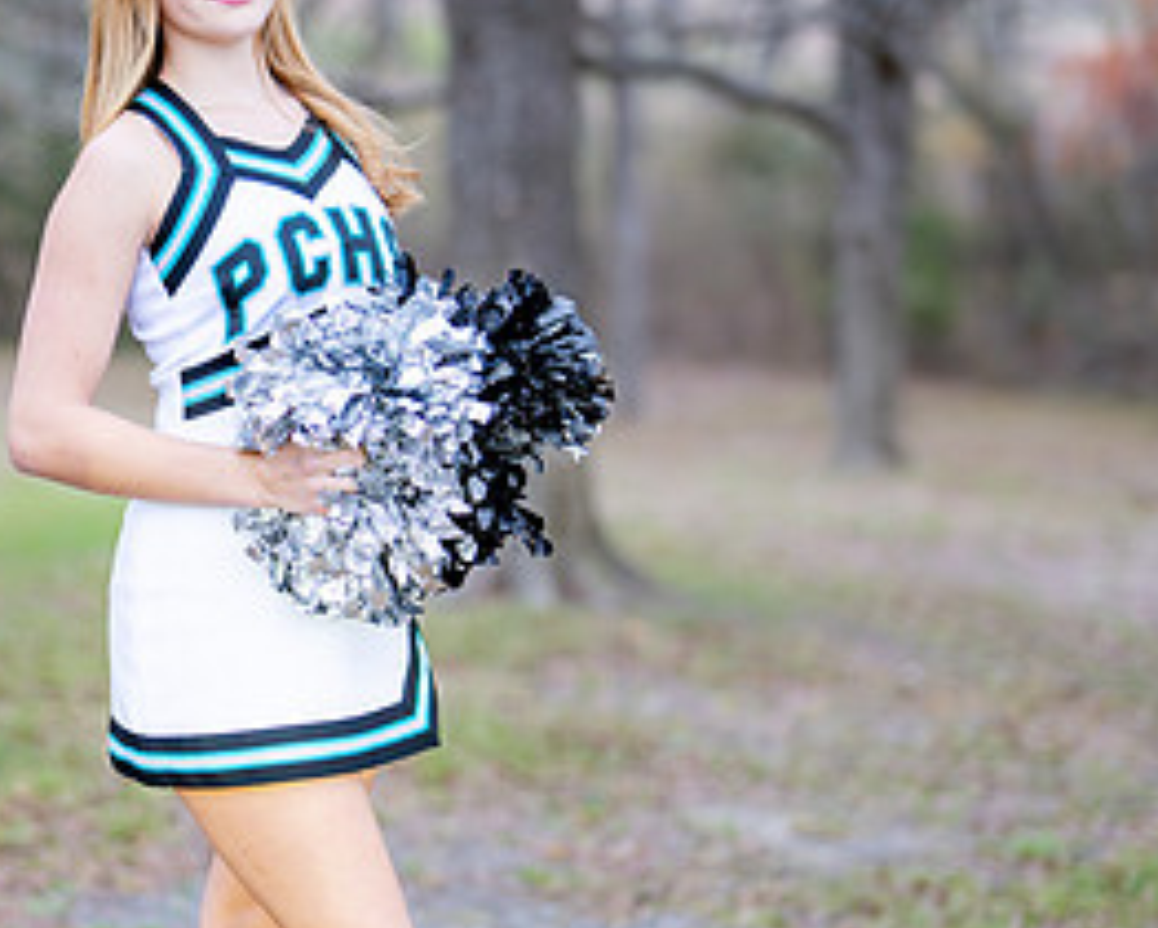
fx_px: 4322
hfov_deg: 15.2
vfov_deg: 12.3
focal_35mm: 126
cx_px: 277
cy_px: 470
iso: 800
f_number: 1.2
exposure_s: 1/400
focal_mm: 50
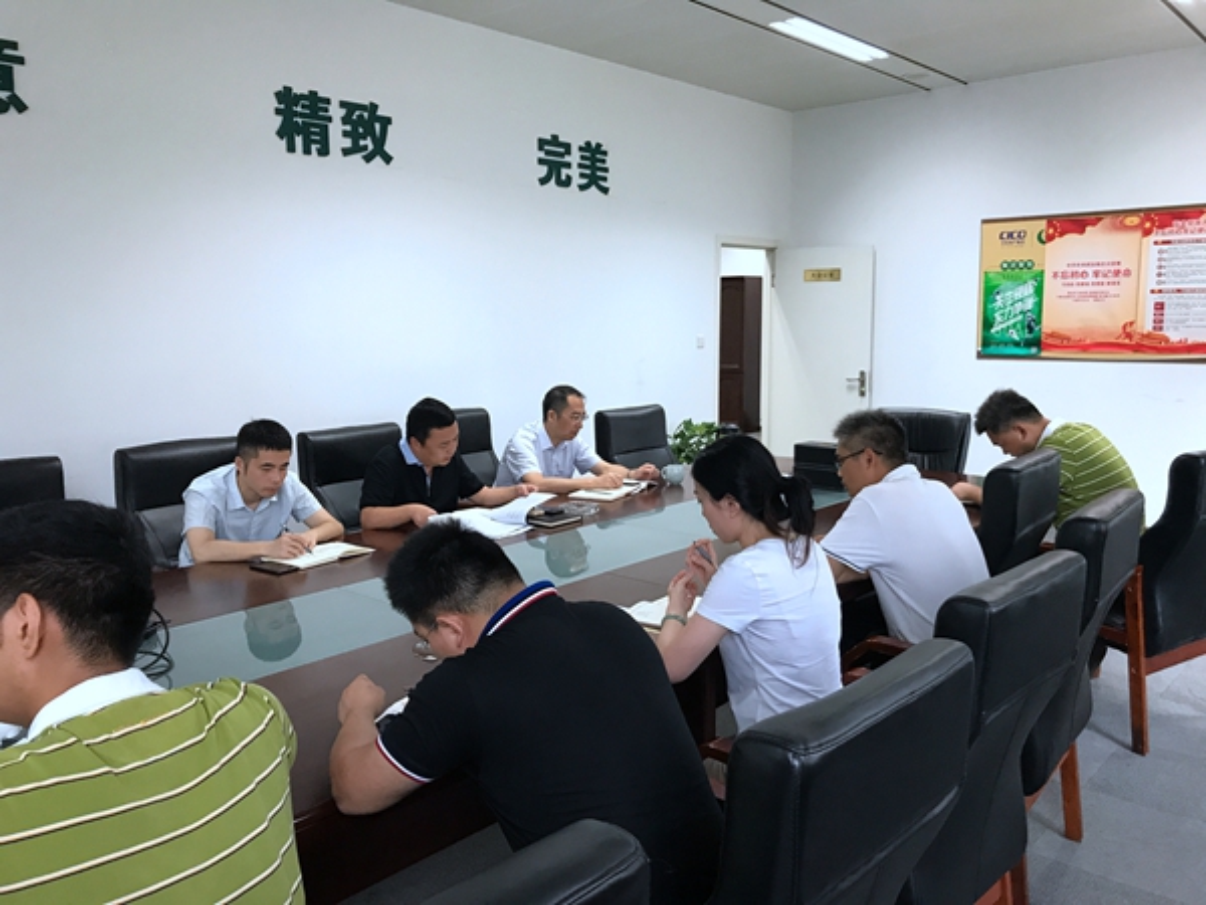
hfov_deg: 63.4
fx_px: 976
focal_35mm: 28
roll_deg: +0.4
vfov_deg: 49.7
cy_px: 452
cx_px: 603
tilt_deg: -6.1
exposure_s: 1/17
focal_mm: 3.99
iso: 40
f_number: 1.8
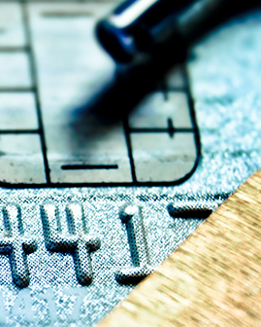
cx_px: -23
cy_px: 236
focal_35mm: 277
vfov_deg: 7.0
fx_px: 2670
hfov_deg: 5.6
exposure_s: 1/10
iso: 200
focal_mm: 55
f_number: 7.1
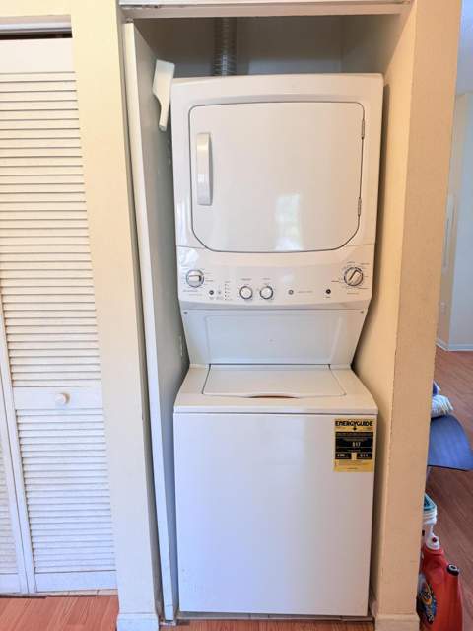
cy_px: 316
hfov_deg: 56.8
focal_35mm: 24
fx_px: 437
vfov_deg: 71.6
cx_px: 236
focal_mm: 6.76
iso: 200
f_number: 1.78
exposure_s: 1/120
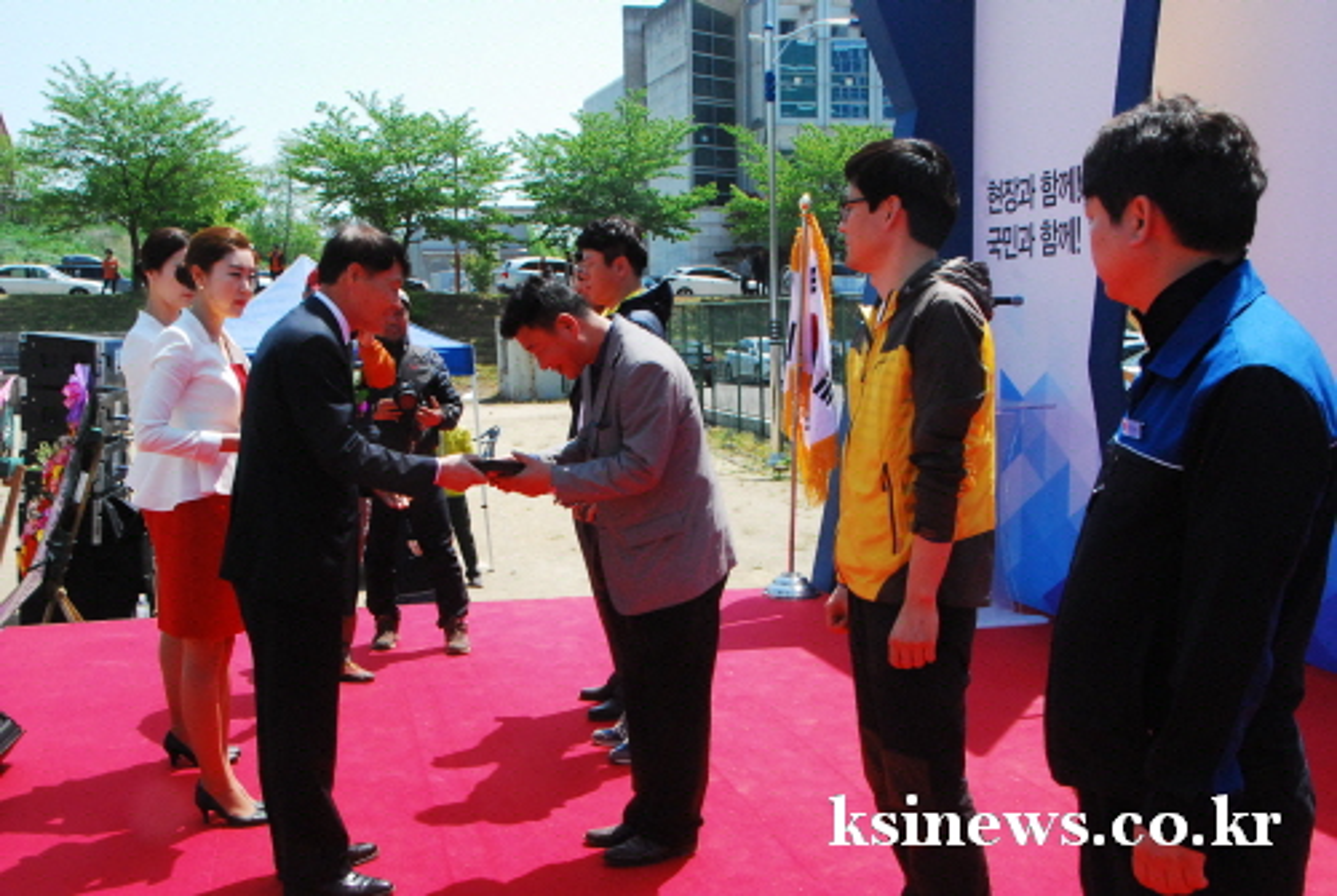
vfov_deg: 34.3
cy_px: 448
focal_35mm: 39
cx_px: 668
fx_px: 1451
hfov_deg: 49.5
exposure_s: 1/640
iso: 1600
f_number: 14
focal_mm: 26
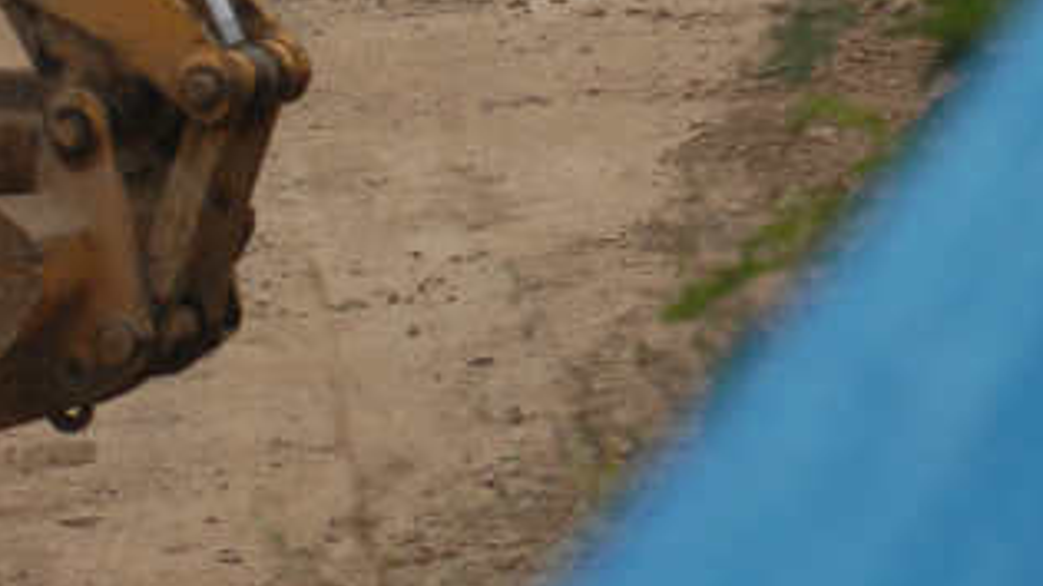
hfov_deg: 5.5
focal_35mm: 393
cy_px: -439
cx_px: 930
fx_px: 10866
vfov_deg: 3.1
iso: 400
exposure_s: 1/640
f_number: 5.6
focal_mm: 80
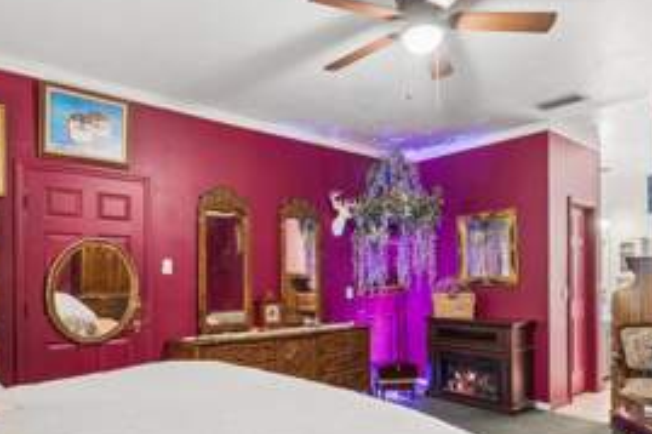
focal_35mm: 25
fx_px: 452
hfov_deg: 71.5
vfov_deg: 50.7
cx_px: 315
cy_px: 273
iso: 800
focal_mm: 14
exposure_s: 1/5
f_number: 11
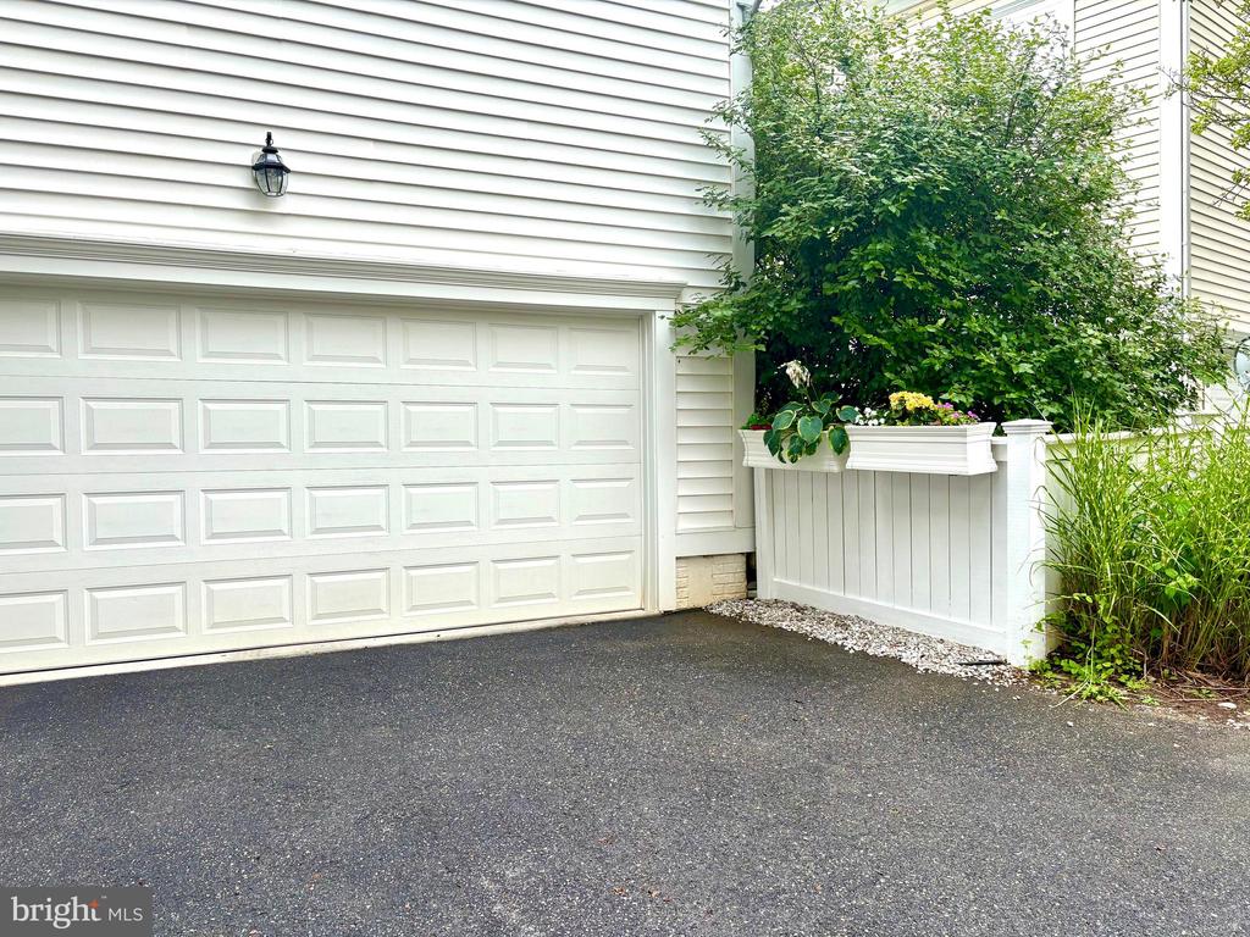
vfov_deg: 53.1
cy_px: 468
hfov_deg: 67.3
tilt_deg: -1.4
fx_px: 939
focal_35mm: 26
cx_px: 625
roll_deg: +1.2
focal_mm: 5.96
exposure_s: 1/920
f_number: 1.6
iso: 50
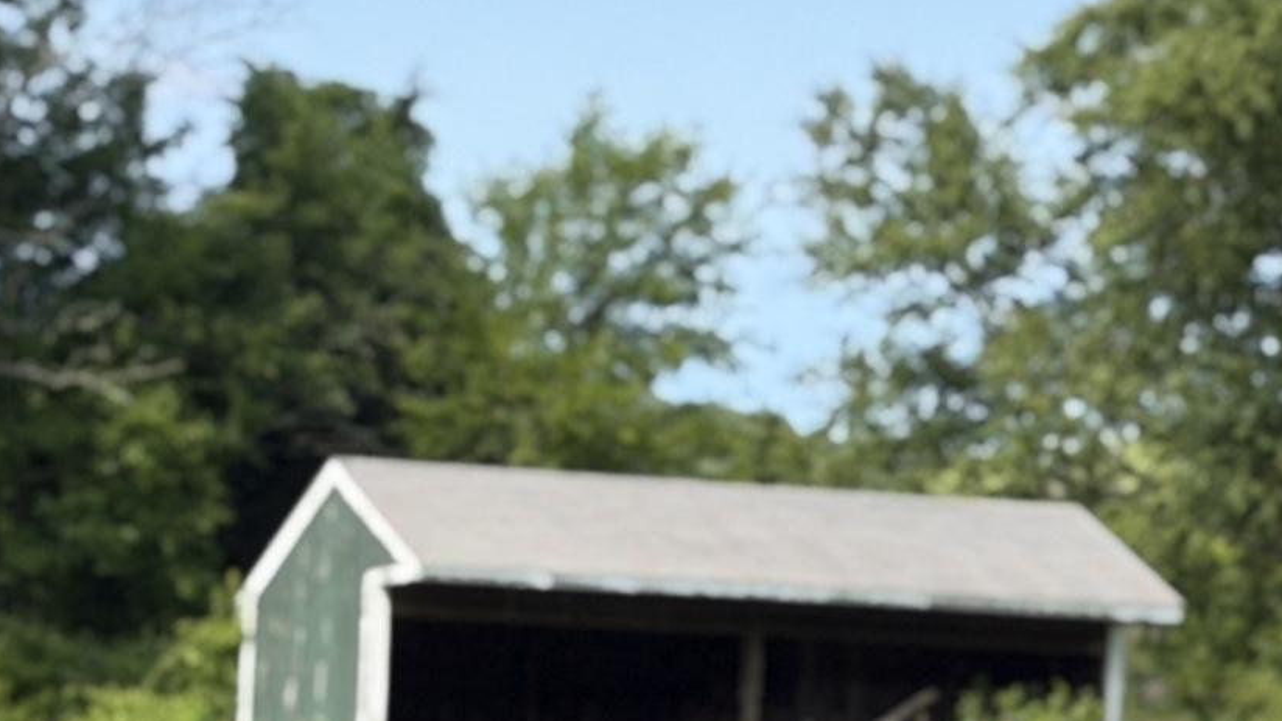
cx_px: 1212
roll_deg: -1.3
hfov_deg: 11.0
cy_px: 394
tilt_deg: +5.3
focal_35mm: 195
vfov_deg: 6.2
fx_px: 6627
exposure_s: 1/2976
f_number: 1.78
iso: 64
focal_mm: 6.76
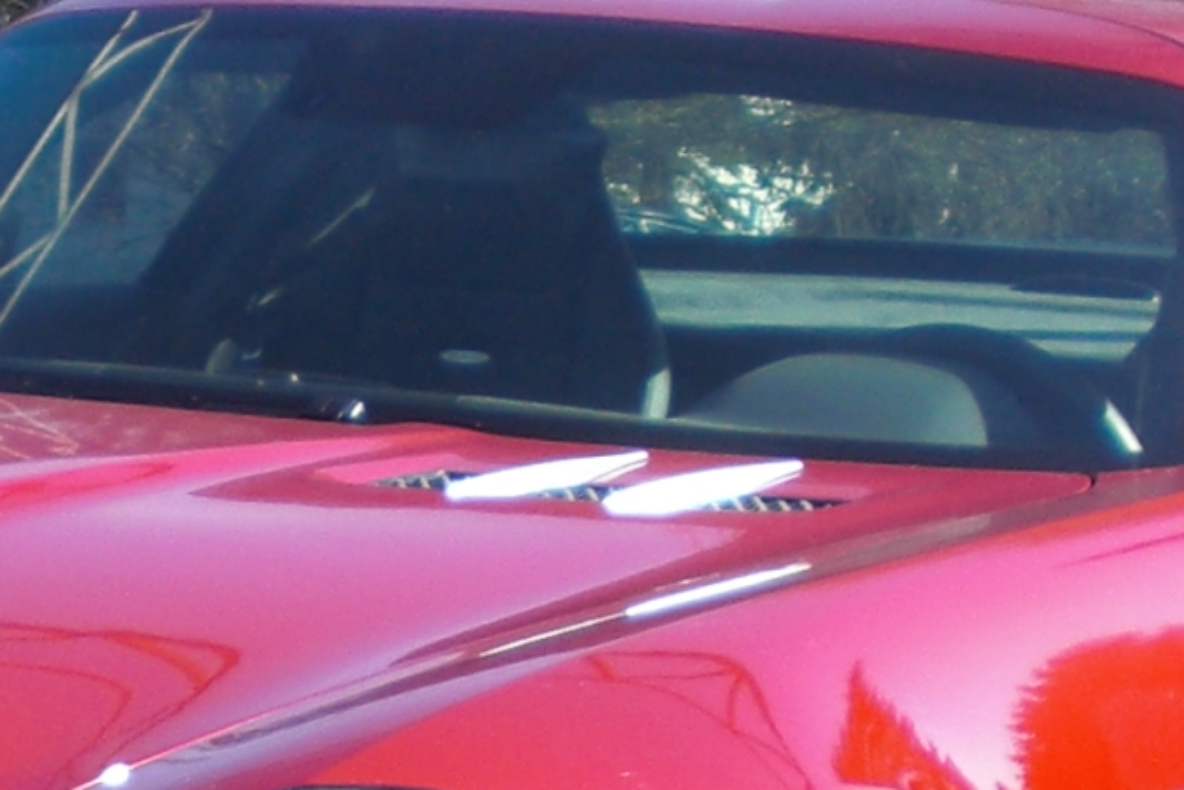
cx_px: 57
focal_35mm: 178
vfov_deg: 7.5
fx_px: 5855
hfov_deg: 11.5
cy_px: 1351
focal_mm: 6.3
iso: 64
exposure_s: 1/320
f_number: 3.1
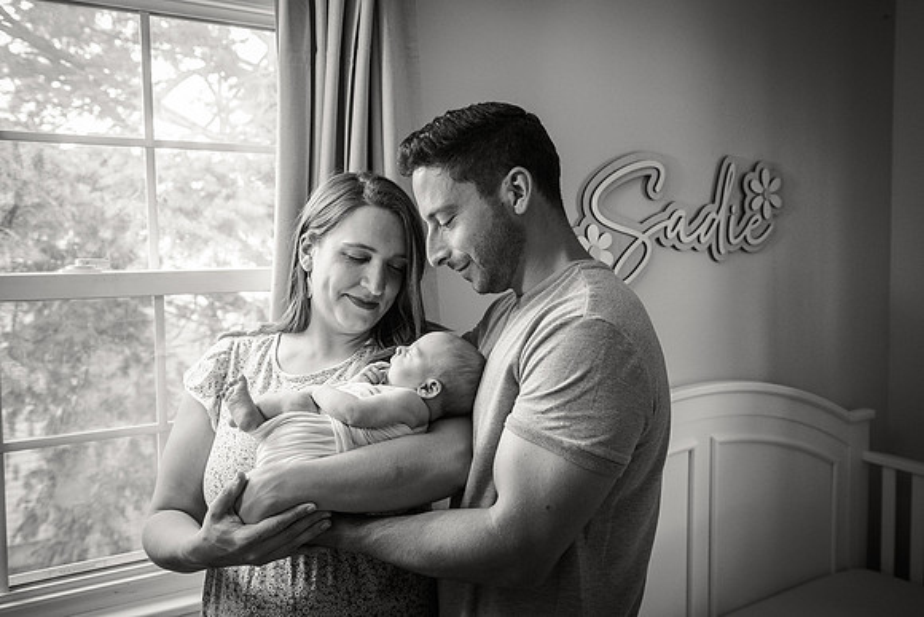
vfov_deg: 43.5
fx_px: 772
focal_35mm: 30
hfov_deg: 61.7
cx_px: 496
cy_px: 286
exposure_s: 1/125
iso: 1250
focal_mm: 27
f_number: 4
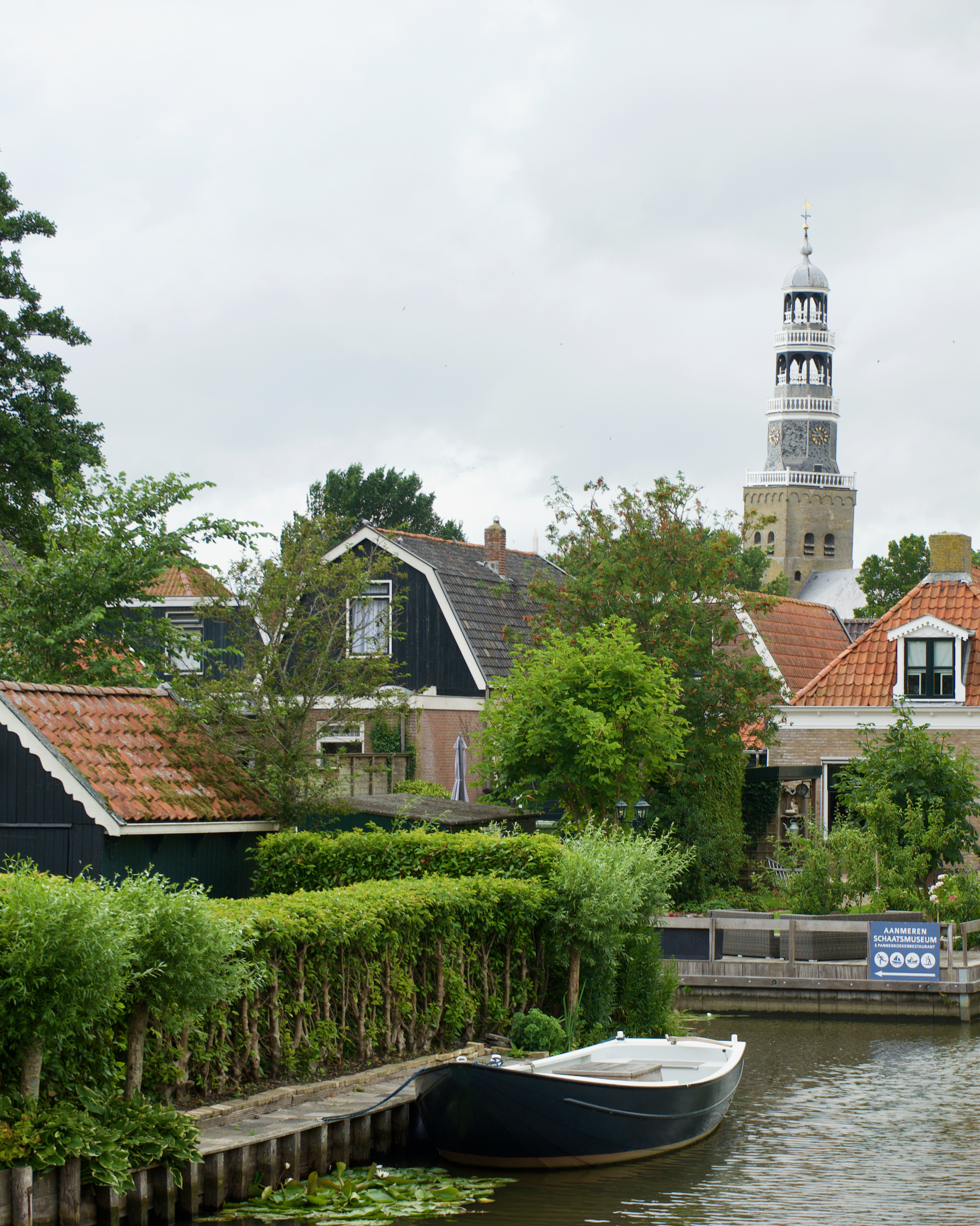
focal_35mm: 91
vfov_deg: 21.0
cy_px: 611
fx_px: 3299
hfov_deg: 16.8
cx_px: 752
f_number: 9
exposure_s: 1/125
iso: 100
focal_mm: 64
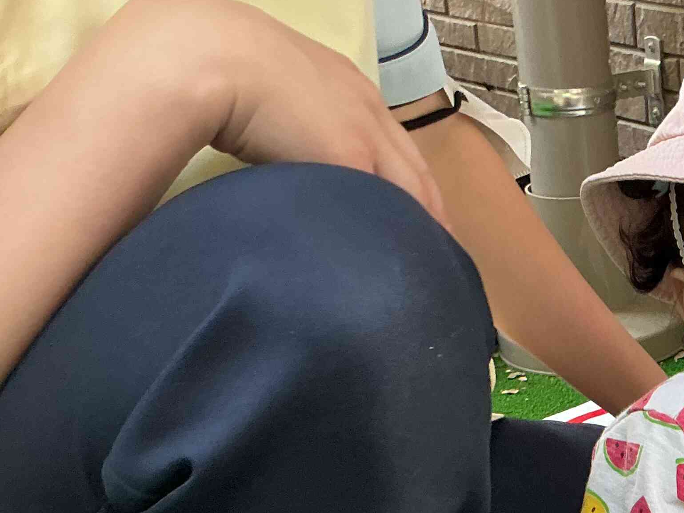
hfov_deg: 23.5
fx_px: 1502
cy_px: 563
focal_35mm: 76
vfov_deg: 18.6
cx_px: 818
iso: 64
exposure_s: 1/60
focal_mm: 3
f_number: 1.8
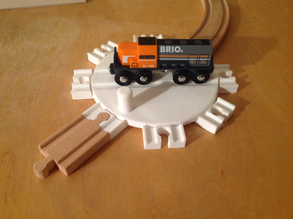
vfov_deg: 39.6
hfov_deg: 51.4
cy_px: 108
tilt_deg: -45.6
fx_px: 304
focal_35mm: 36
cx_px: 150
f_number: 2.4
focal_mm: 4.28
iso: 400
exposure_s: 1/15
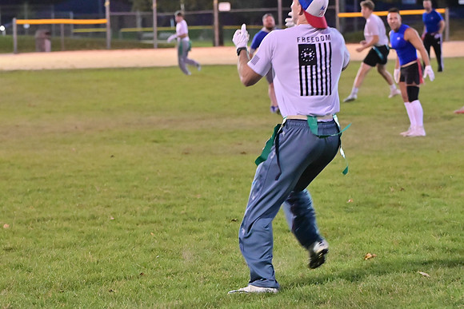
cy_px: 154
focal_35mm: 150
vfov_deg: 9.2
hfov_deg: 13.7
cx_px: 232
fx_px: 1934
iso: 6400
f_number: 4
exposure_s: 1/400
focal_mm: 100
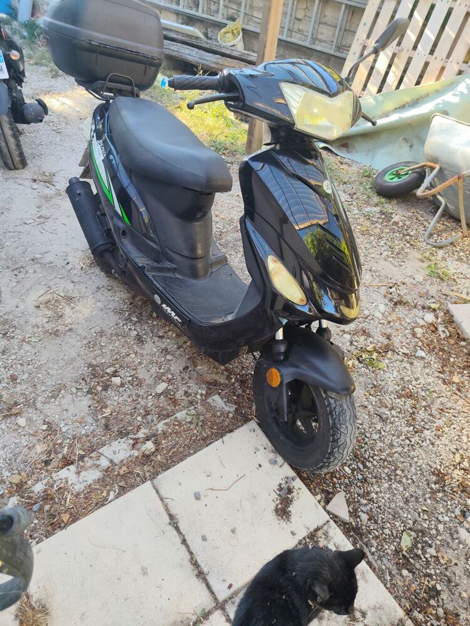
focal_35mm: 24
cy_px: 313
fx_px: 434
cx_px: 235
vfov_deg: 71.6
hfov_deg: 56.8
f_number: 1.7
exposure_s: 1/100
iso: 108
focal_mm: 5.24
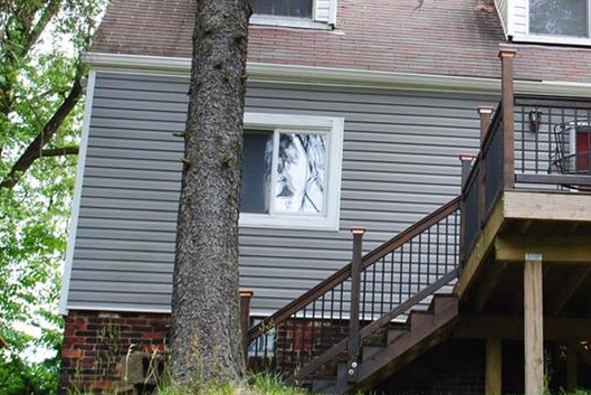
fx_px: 1527
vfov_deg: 14.7
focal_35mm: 93
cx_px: 523
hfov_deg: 21.5
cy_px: 163
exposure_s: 1/80
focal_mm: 32
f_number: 8
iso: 200
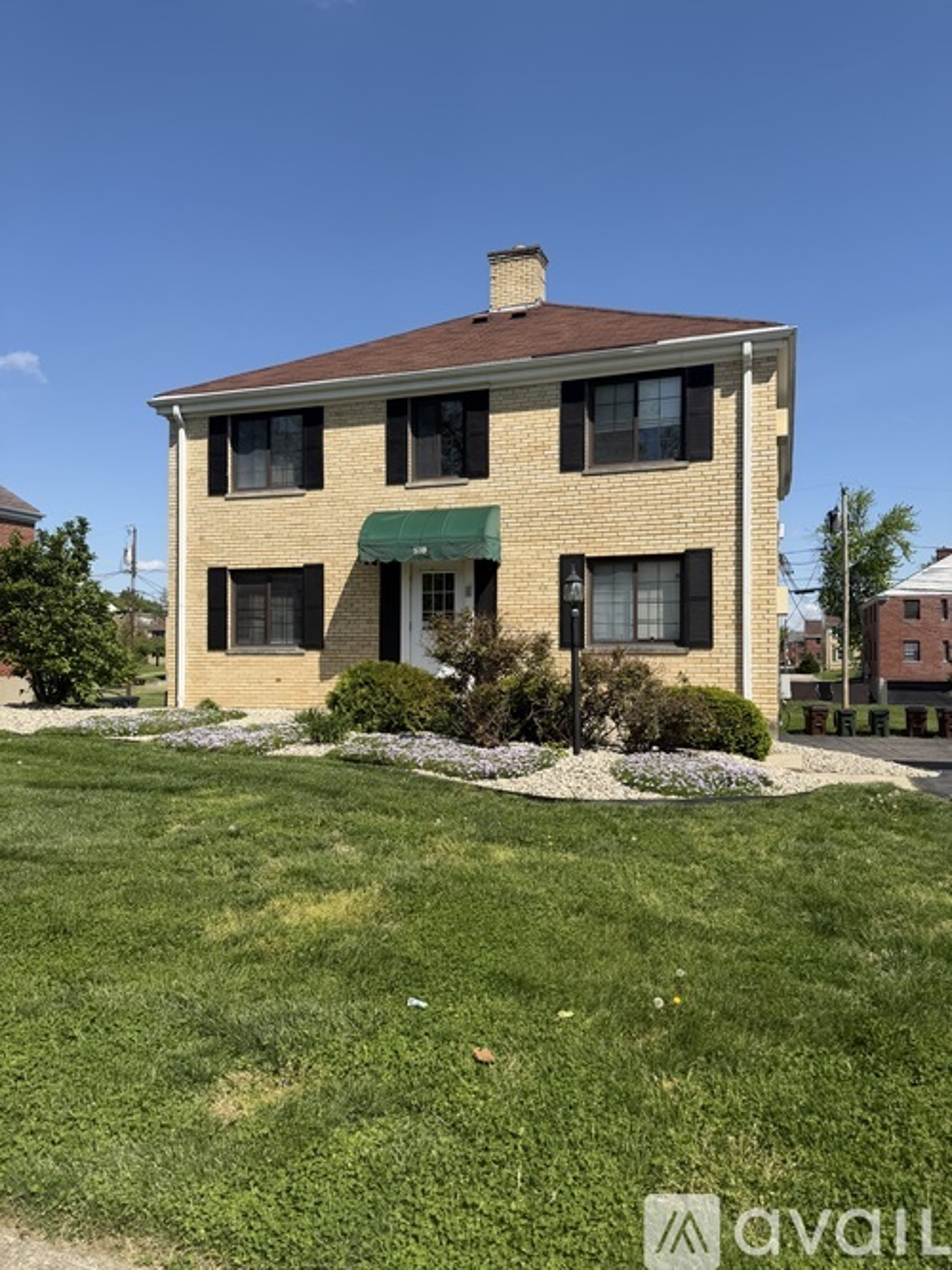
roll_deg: +0.0
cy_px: 635
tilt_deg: -0.2
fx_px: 880
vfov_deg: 71.6
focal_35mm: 24
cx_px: 476
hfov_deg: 56.8
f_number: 1.78
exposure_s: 1/4975
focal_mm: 6.76
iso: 80
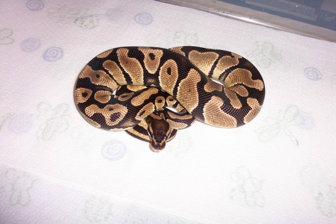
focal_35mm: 35
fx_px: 327
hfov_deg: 54.4
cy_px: 112
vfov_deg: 37.9
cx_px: 168
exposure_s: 1/30
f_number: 2.8
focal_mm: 7.5
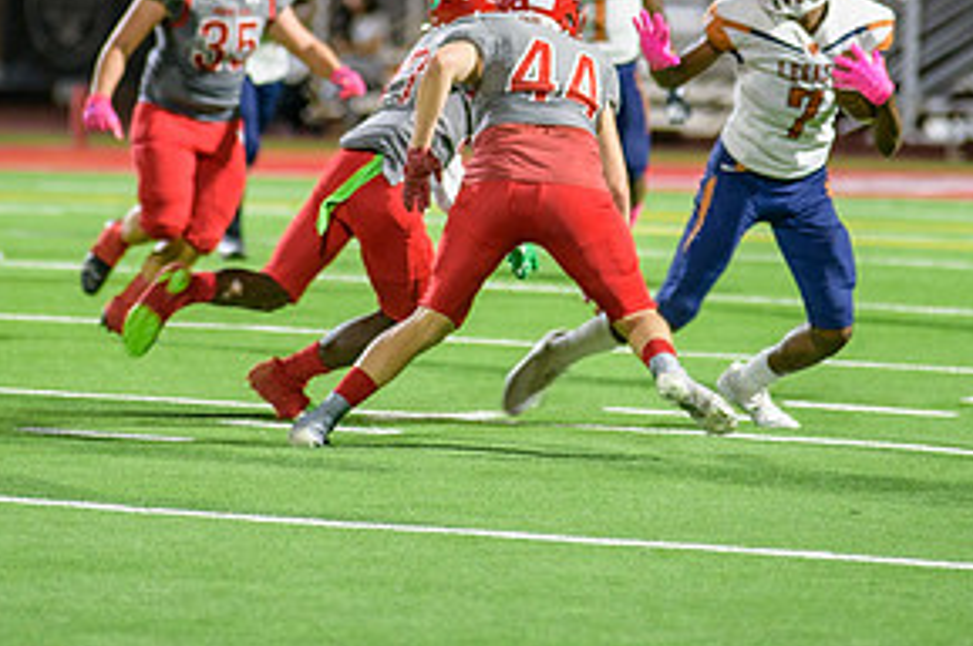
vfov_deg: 3.4
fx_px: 10853
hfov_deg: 5.1
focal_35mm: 402
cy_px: 86
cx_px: 481
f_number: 2.8
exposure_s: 1/250
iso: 1600
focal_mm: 200
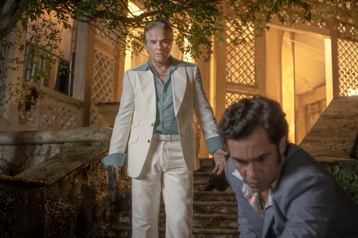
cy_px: 119
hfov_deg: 39.6
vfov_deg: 27.0
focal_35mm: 50
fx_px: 497
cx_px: 179
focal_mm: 50
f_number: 4.5
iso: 2000
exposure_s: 1/25
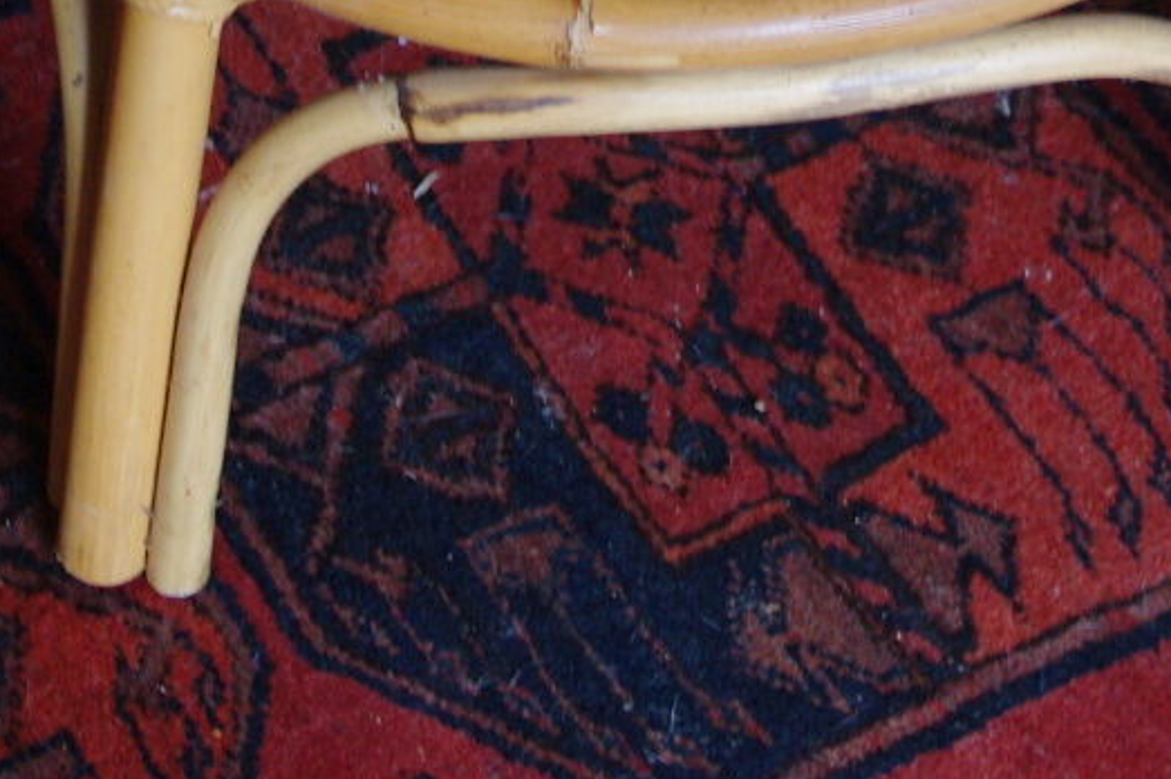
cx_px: 631
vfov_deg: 7.8
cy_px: -557
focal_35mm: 171
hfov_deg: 12.0
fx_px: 5559
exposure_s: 1/6
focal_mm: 32.5
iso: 400
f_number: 4
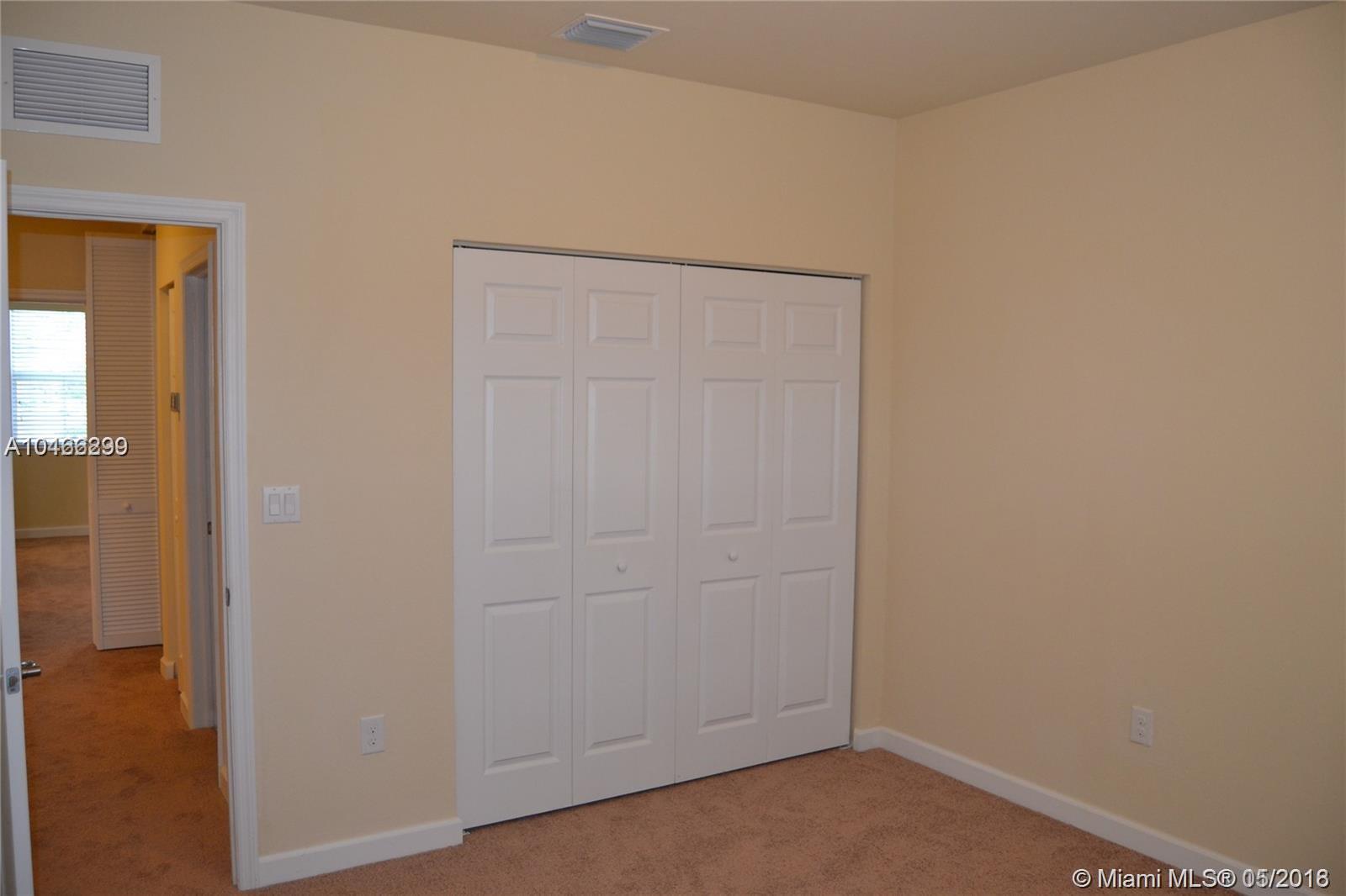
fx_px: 1009
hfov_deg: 67.4
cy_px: 448
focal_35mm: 27
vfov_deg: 47.9
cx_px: 673
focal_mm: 18
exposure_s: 1/60
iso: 720
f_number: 3.5
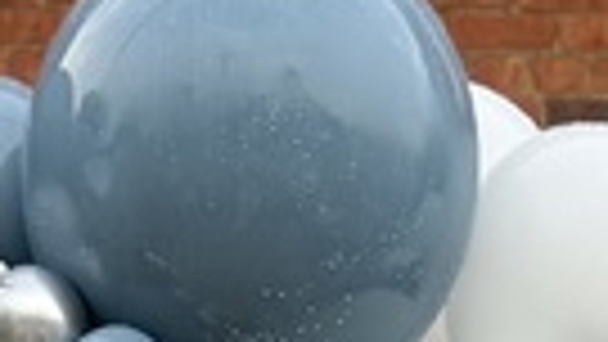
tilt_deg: -3.3
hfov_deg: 10.8
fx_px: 3209
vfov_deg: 5.0
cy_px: 1642
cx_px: 176
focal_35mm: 199
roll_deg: +0.9
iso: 64
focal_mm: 6.76
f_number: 1.78
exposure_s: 1/218
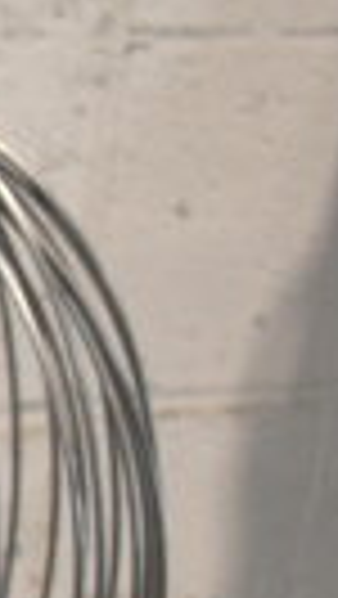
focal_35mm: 151
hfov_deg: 6.7
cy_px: 753
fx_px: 2408
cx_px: -924
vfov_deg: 13.7
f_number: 3.8
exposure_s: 1/30
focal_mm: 21
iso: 320
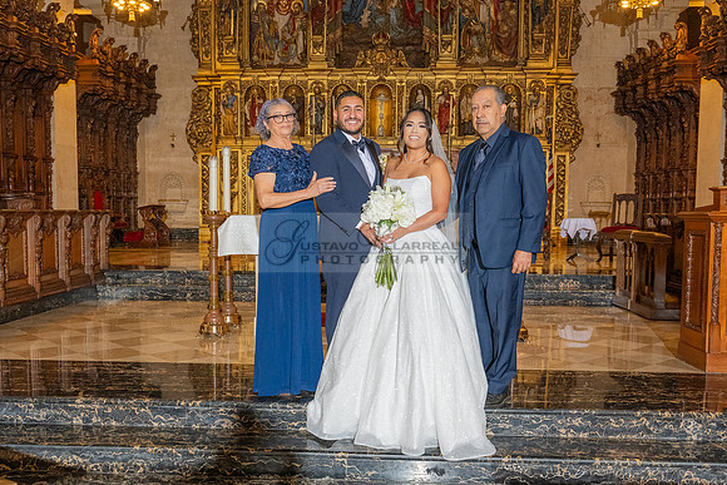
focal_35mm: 35
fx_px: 716
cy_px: 267
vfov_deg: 37.4
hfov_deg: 53.8
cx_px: 344
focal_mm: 31
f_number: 6.3
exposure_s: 1/200
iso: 2000
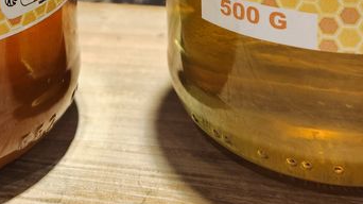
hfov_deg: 27.9
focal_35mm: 75
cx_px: 100
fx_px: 722
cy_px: -142
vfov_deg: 14.5
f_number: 1.8
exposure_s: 1/120
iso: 64
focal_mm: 5.4
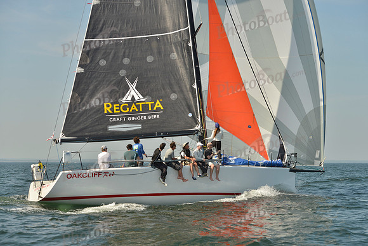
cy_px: 123
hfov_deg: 28.8
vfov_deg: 19.5
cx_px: 184
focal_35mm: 70
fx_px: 716
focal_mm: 70
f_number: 6.3
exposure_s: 1/1250
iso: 200
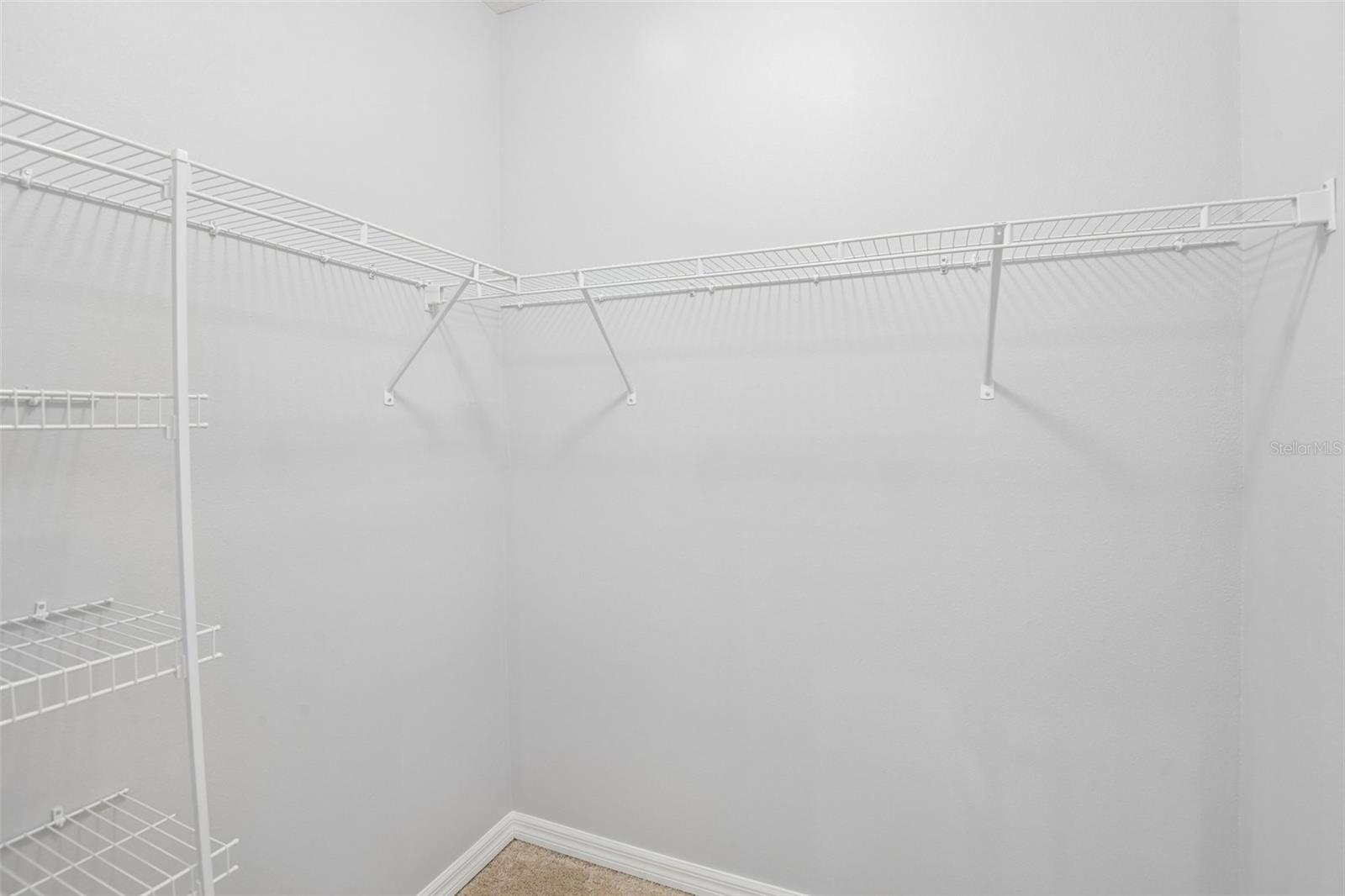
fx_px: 598
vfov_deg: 73.7
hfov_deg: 96.7
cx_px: 672
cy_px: 448
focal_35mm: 16
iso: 400
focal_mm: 16
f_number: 8
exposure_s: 1/5
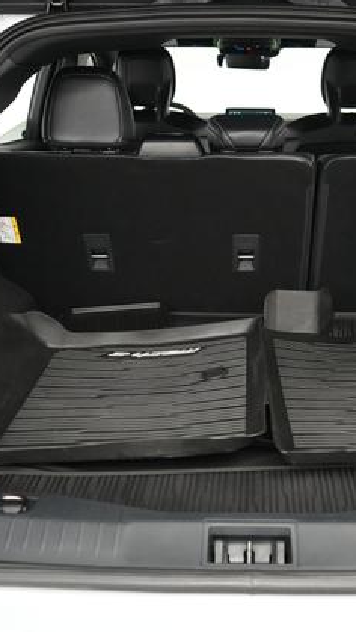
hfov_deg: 29.5
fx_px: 671
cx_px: 244
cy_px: 312
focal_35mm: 40
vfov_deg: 50.5
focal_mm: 25
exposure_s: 1/160
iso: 6400
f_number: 2.8
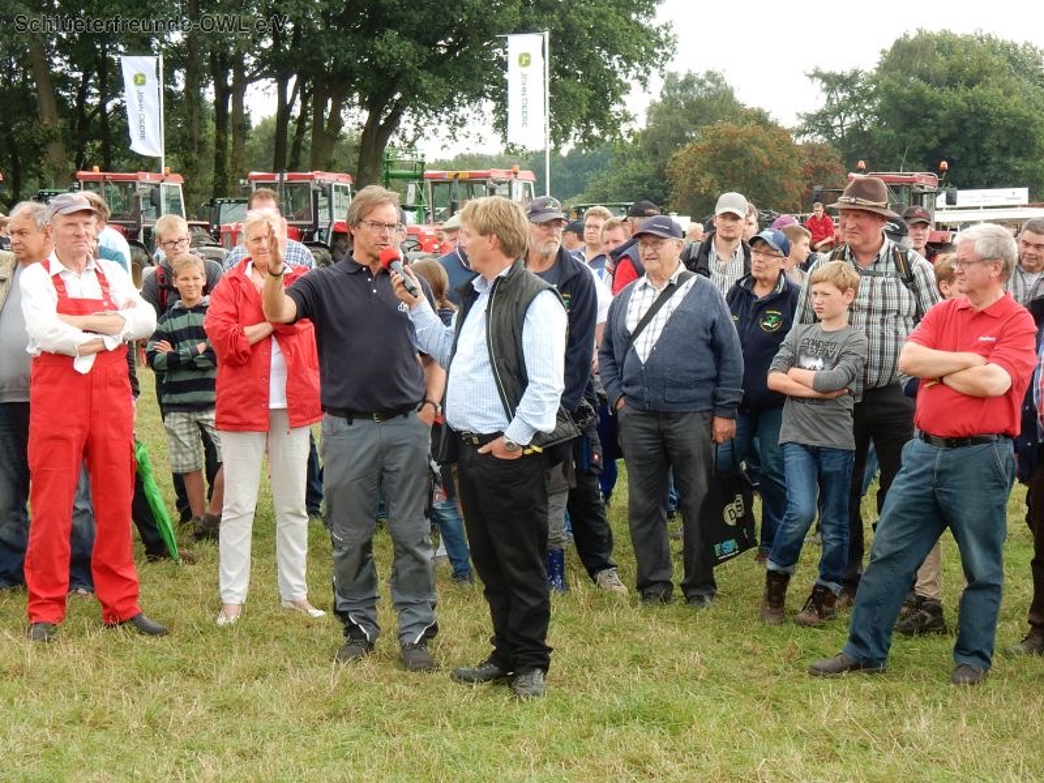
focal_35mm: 71
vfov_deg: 20.7
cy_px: 392
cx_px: 522
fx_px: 2141
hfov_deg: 27.4
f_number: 4.8
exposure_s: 1/100
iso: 125
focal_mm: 12.6
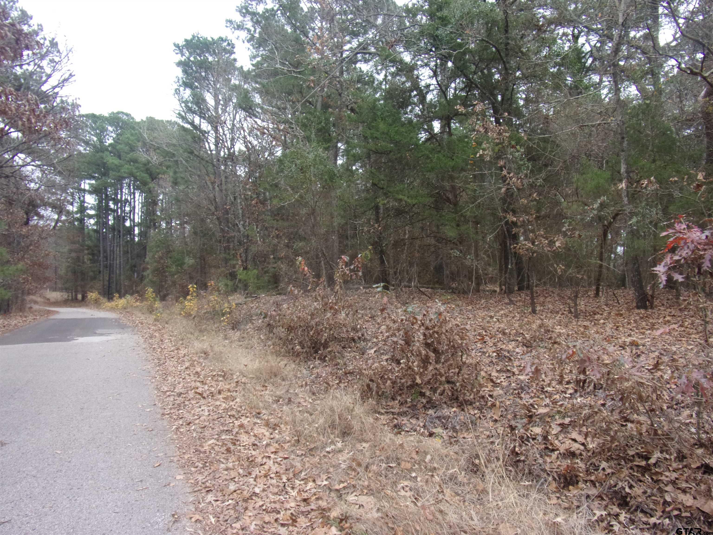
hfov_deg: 71.6
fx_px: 494
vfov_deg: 56.8
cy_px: 268
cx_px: 356
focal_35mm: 24
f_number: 3.3
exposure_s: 1/85
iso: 80
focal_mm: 4.3
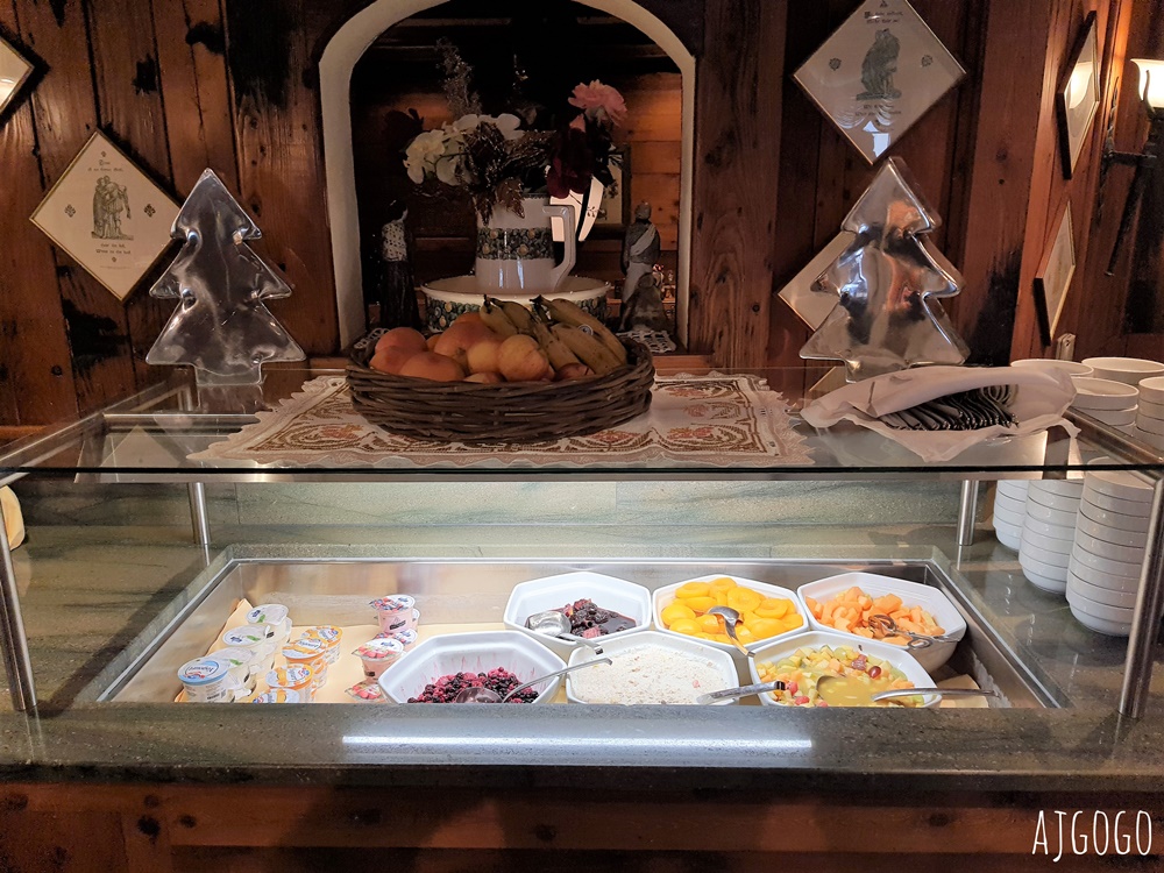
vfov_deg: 53.1
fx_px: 874
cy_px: 436
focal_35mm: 26
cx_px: 582
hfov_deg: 67.3
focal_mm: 4.32
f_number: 1.7
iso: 80
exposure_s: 1/120
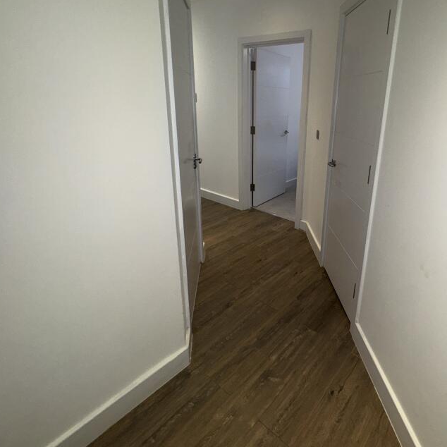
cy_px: 188
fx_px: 292
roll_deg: -2.2
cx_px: 283
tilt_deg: -17.1
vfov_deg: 74.3
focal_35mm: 20
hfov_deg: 73.4
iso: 80
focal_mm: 2.22
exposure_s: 1/50
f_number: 2.2
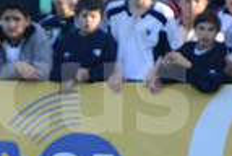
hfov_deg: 1.9
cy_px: 79
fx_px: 7058
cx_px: -217
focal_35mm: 1093
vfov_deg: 1.3
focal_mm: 270
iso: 640
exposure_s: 1/500
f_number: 4
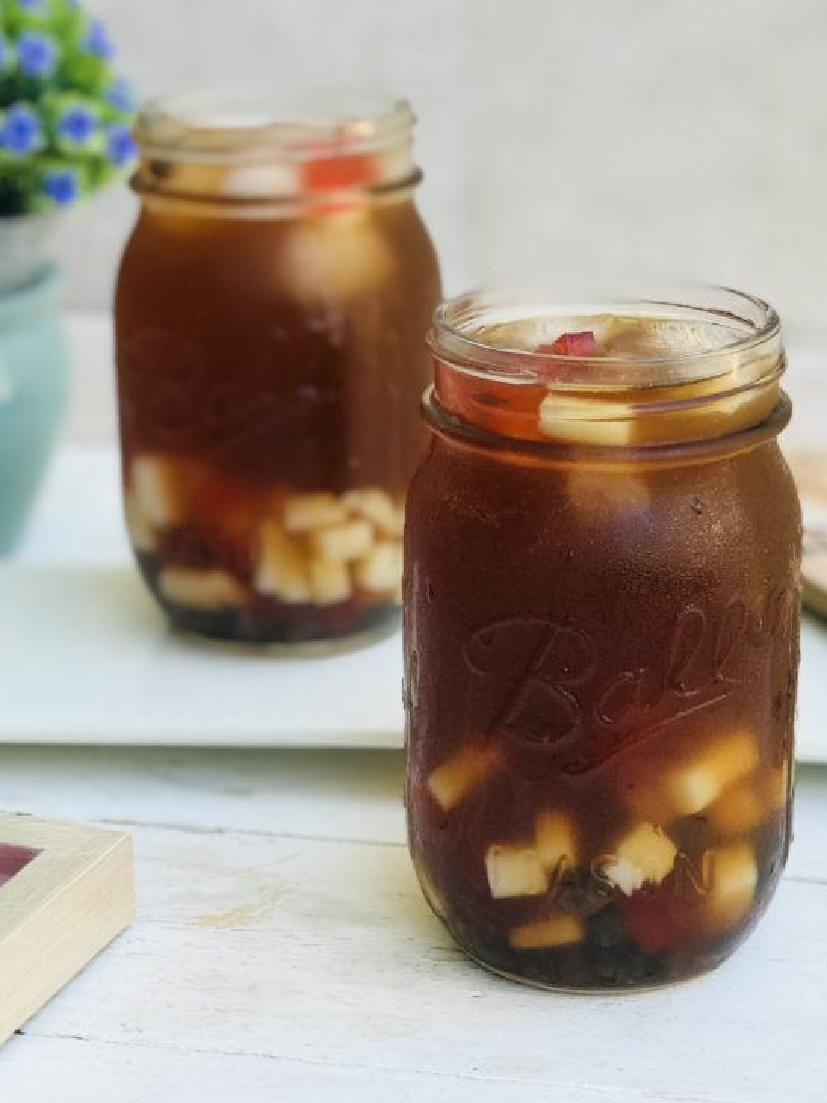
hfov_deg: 18.4
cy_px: 399
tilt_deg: -15.2
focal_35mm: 80
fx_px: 2550
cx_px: 475
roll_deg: +1.7
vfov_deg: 24.3
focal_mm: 6.6
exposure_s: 1/120
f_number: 2.8
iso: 32
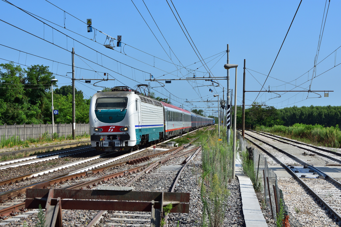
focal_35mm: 60
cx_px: 170
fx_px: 568
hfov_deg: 33.4
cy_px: 114
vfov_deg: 22.6
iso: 200
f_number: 7.1
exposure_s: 1/800
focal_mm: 40
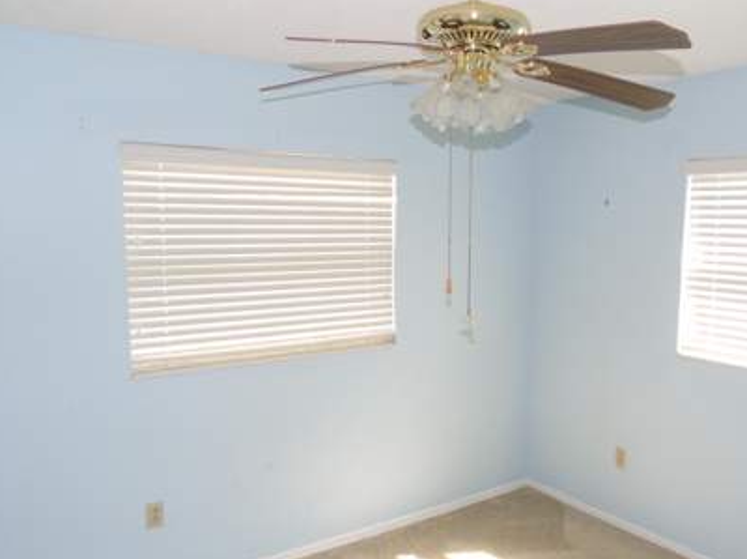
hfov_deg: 59.7
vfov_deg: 46.7
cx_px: 437
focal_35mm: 30
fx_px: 647
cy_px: 300
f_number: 3.4
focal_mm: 4.4
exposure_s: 1/30
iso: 200
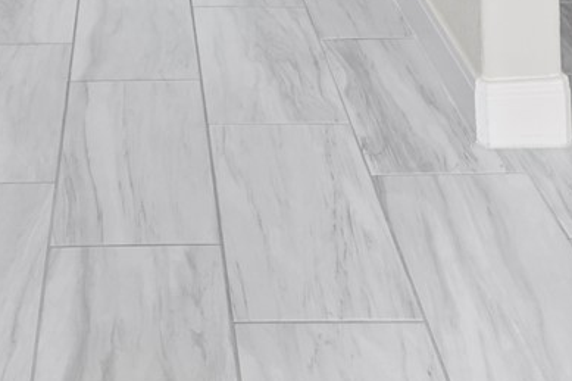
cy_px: -452
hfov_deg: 29.6
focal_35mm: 67
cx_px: 140
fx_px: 1064
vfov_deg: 15.0
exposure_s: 1/30
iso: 2000
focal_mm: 12
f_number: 8
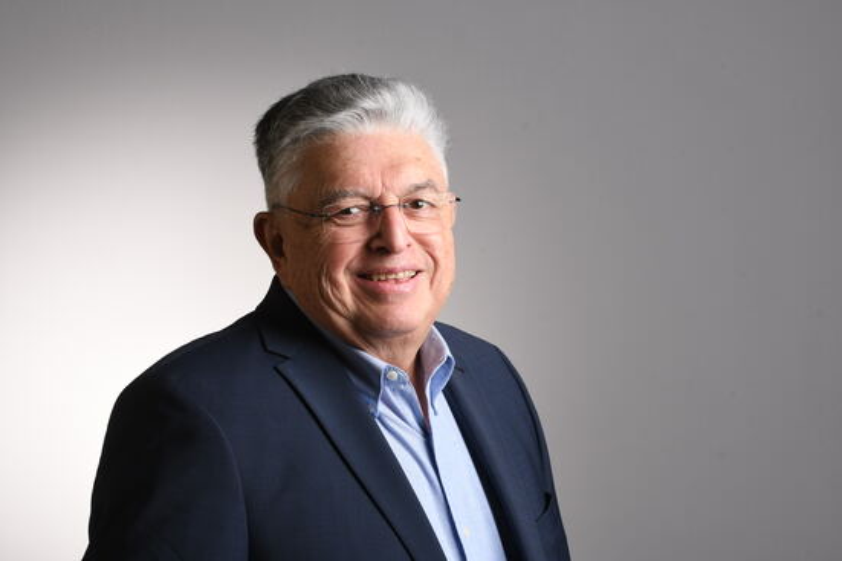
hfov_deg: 14.0
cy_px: 280
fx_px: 3437
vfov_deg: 9.3
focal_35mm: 147
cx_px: 421
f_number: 13
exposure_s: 1/125
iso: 200
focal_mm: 98
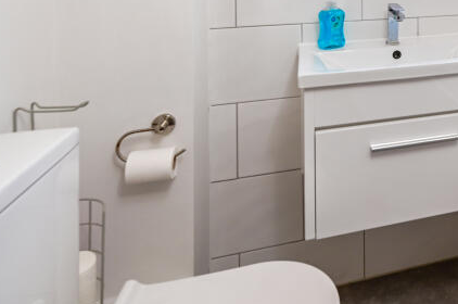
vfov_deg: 33.5
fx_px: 432
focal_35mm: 34
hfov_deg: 45.8
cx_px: 470
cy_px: -35
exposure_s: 1/60
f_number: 5.6
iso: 400
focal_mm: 14
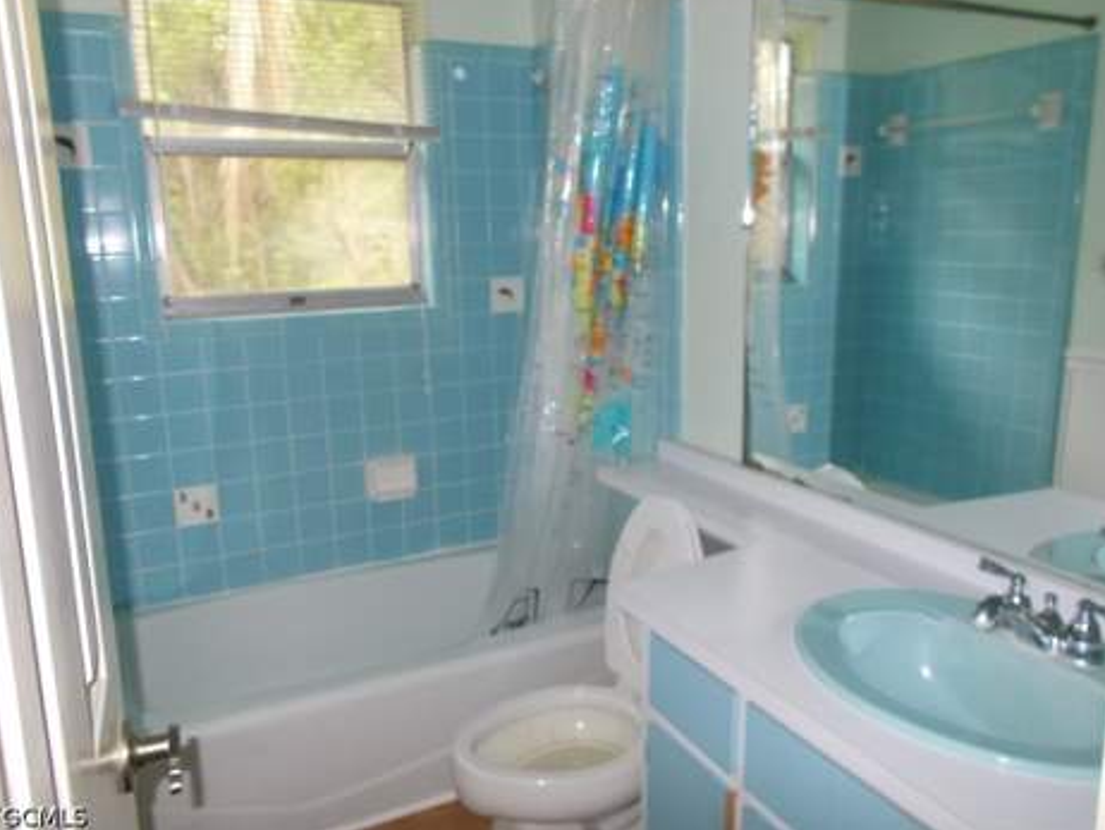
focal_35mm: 27
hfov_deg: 65.3
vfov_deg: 51.4
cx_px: 555
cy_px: 404
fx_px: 862
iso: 200
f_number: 3.2
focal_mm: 4.6
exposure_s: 1/25
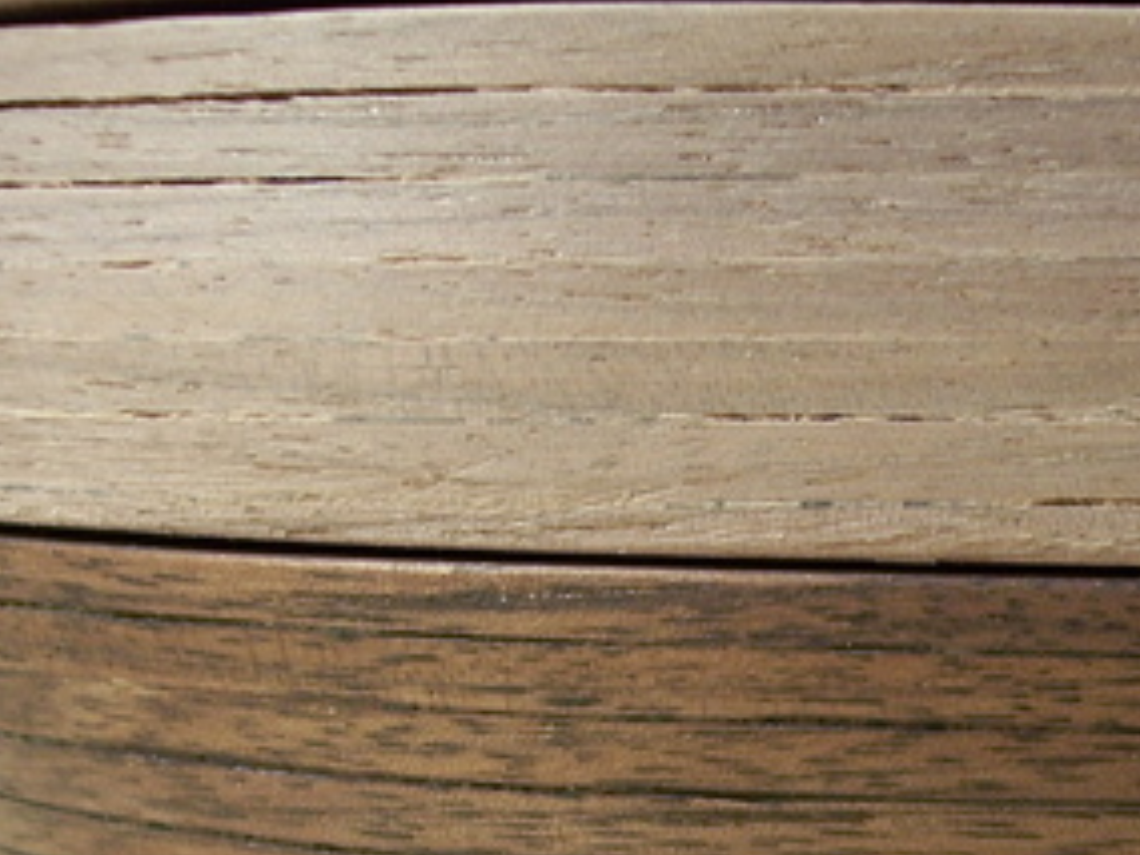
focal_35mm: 88
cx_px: 959
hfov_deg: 21.9
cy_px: 715
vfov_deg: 16.6
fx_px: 2898
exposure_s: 1/45
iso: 100
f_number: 3.4
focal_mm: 8
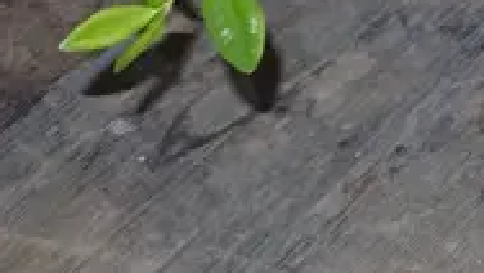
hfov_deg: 11.6
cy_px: -487
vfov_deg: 6.8
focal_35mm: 166
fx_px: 2132
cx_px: 976
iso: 2500
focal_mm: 14
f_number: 5.6
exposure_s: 1/60
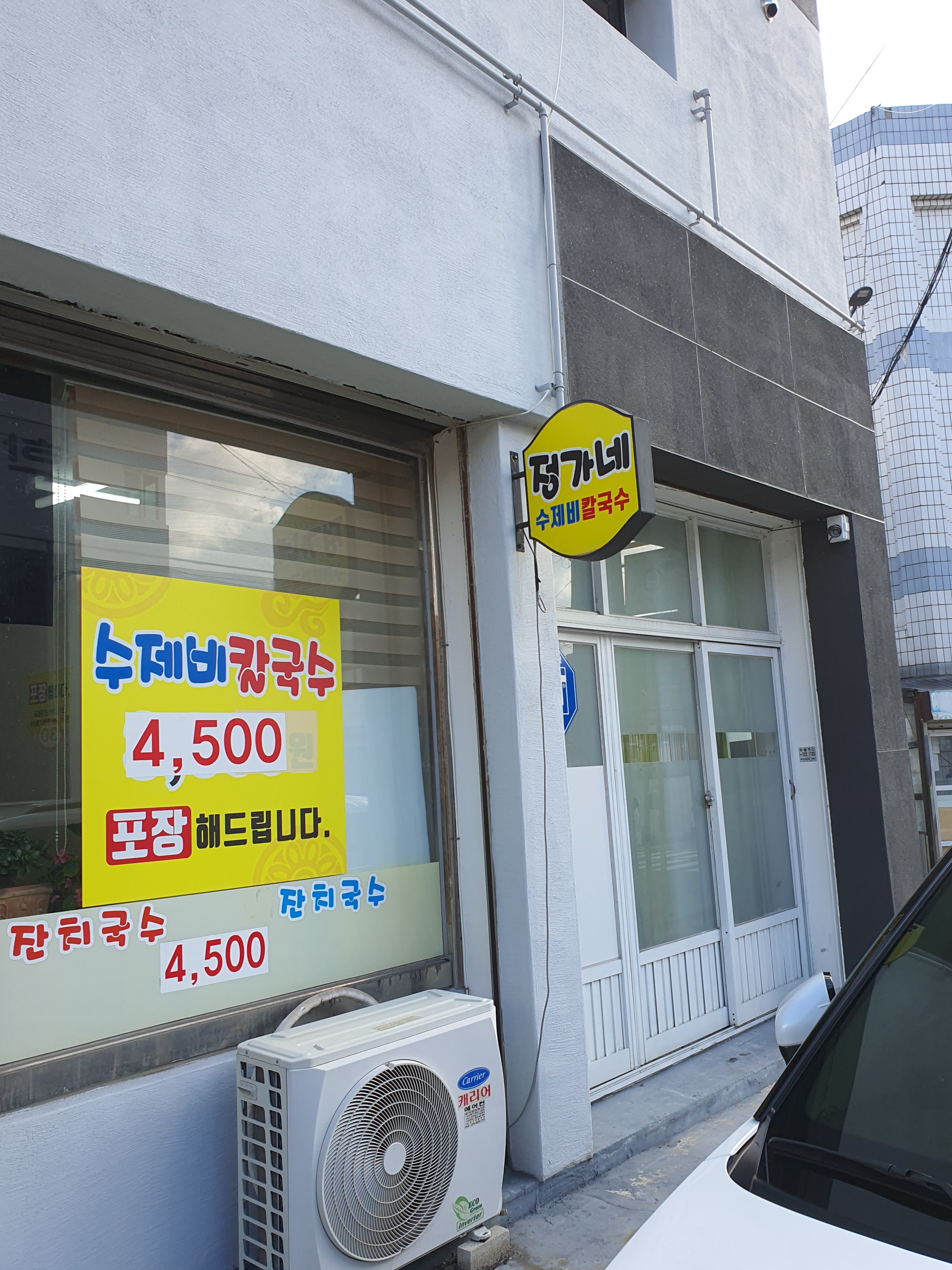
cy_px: 646
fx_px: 1027
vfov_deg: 63.4
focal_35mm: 28
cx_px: 487
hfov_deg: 49.7
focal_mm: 4.3
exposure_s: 1/376
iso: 50
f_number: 2.4
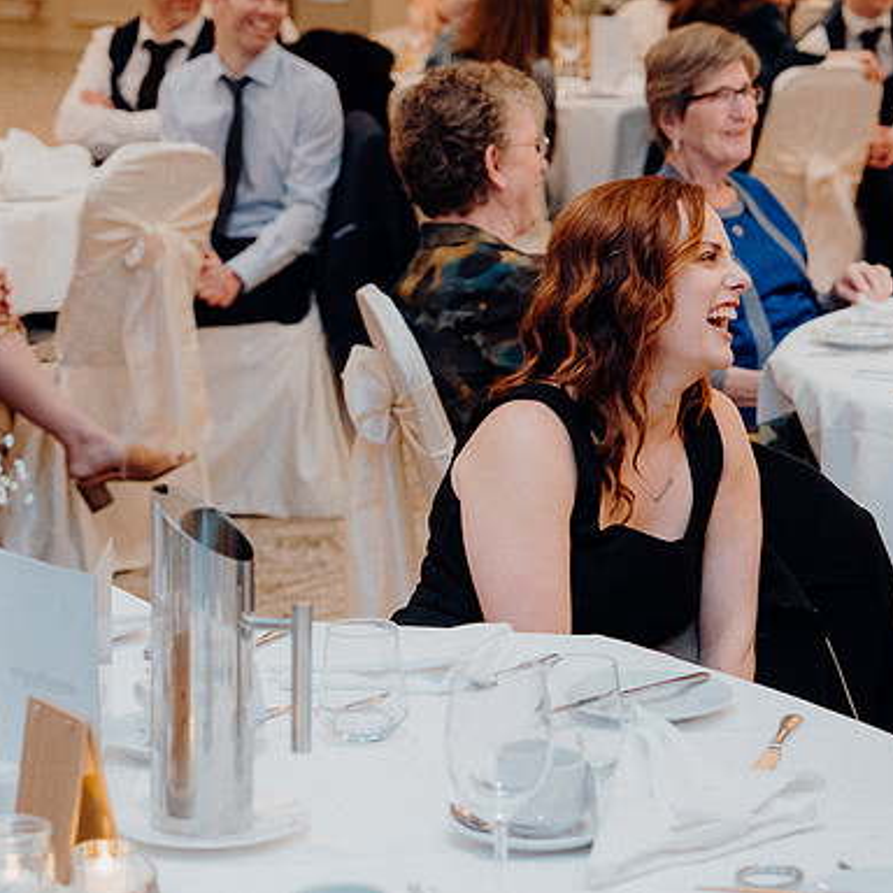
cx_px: 670
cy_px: 448
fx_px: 3298
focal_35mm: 113
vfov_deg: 15.4
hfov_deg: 15.4
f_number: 3.5
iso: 3200
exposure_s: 1/160
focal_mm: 59
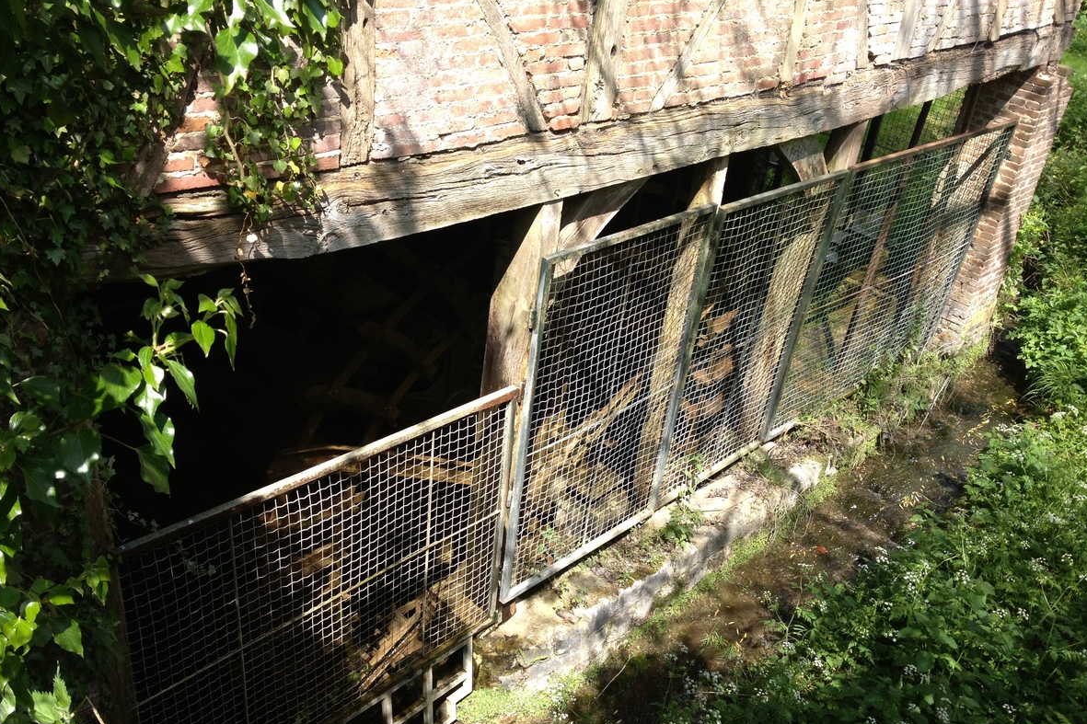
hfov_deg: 51.9
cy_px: 368
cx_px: 545
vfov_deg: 35.9
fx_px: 1117
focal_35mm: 37
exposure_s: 1/613
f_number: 2.4
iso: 64
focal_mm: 4.28
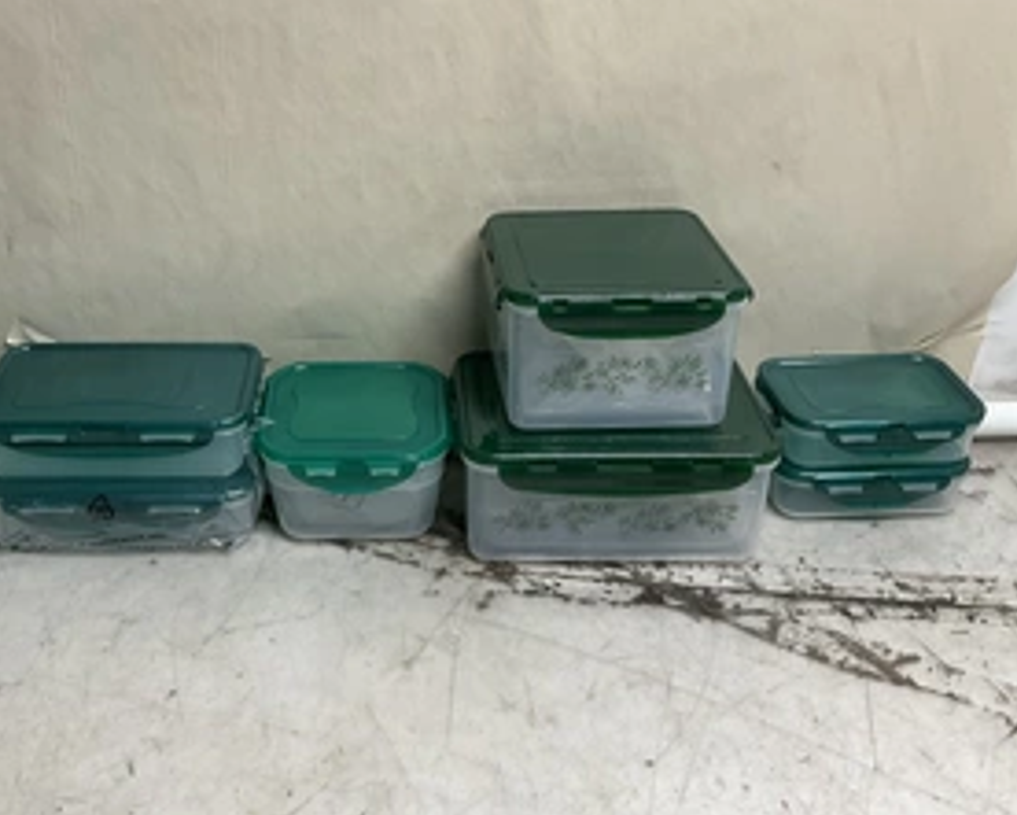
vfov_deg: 36.4
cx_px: 376
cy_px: 339
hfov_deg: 44.4
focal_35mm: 41
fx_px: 1235
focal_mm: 3
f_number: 1.8
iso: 64
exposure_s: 1/120
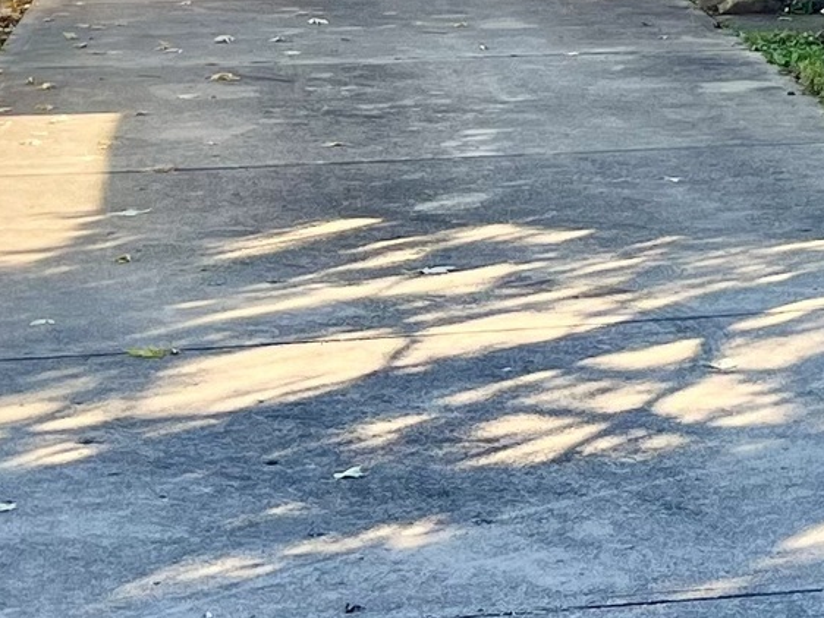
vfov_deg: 10.2
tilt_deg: -4.3
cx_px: 1097
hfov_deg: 13.4
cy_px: -173
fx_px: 3382
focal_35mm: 142
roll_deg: +0.3
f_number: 1.5
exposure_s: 1/840
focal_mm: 5.7
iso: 50
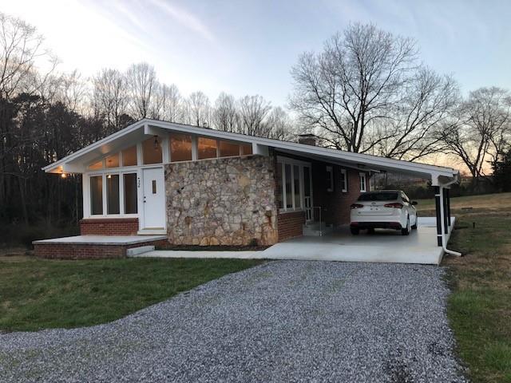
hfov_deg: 63.4
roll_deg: +1.5
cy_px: 192
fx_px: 413
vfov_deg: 49.7
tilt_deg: +3.0
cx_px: 256
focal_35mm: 28
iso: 20
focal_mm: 3.99
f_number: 1.8
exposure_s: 1/120
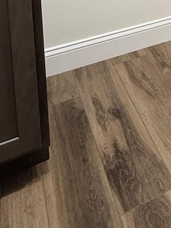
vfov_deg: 25.1
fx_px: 389
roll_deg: +0.3
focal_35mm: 59
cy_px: -112
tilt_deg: -5.3
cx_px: 244
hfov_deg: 21.5
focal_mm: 2.22
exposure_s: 1/60
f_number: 2.2
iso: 200
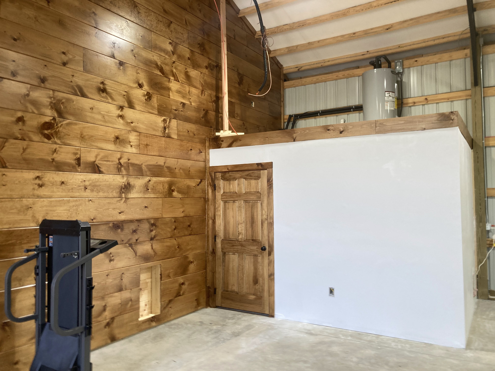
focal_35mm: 28
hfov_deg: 63.4
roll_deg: +0.1
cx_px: 248
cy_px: 186
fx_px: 400
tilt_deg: +1.2
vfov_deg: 49.7
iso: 50
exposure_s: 1/120
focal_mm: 3.99
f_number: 1.8
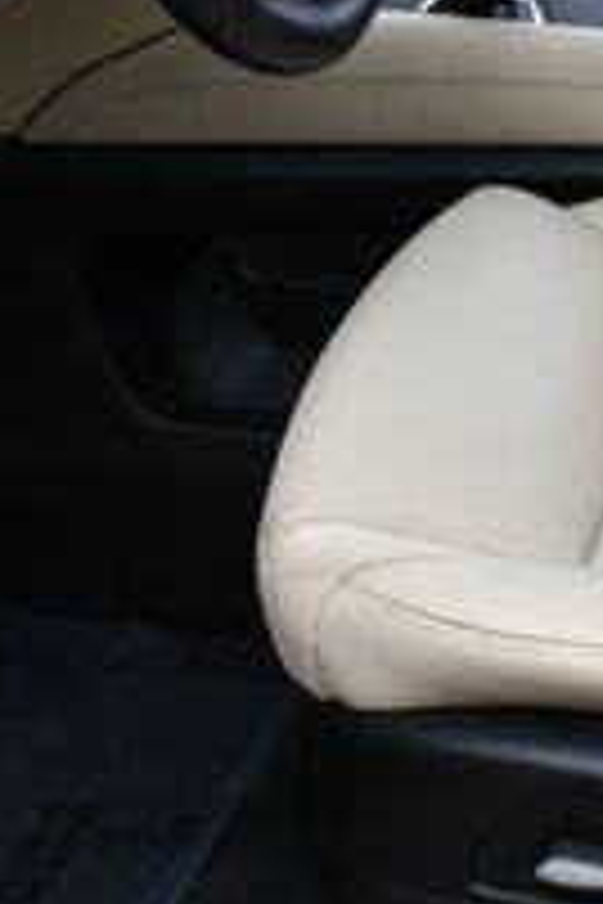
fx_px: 2889
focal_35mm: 115
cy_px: 81
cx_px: 320
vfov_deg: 17.5
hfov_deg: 11.9
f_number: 8
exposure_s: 1/250
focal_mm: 18
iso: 200
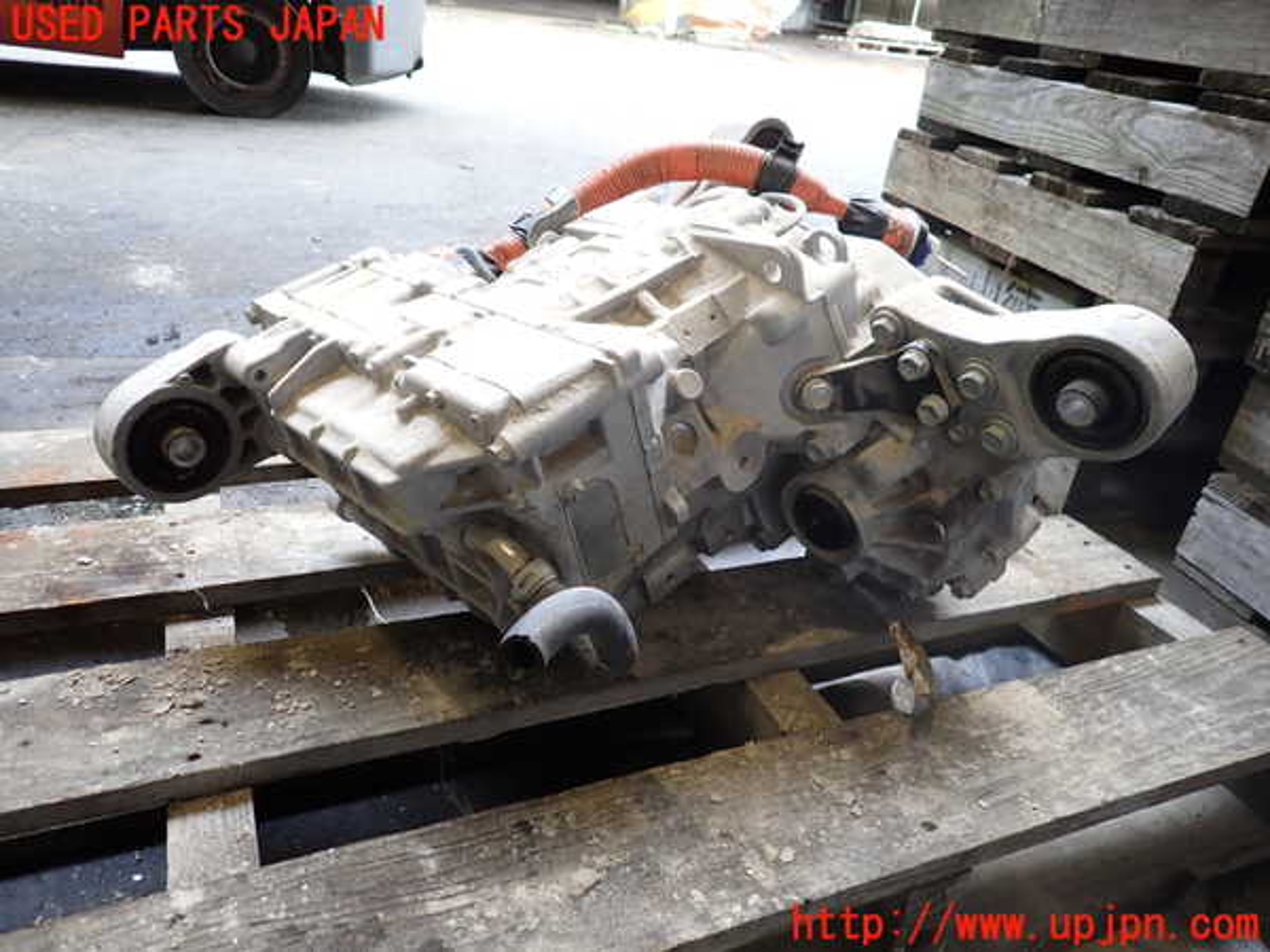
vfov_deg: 54.9
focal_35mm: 25
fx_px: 917
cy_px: 476
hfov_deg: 69.4
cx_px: 635
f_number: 2
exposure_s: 1/60
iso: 125
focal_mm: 4.5
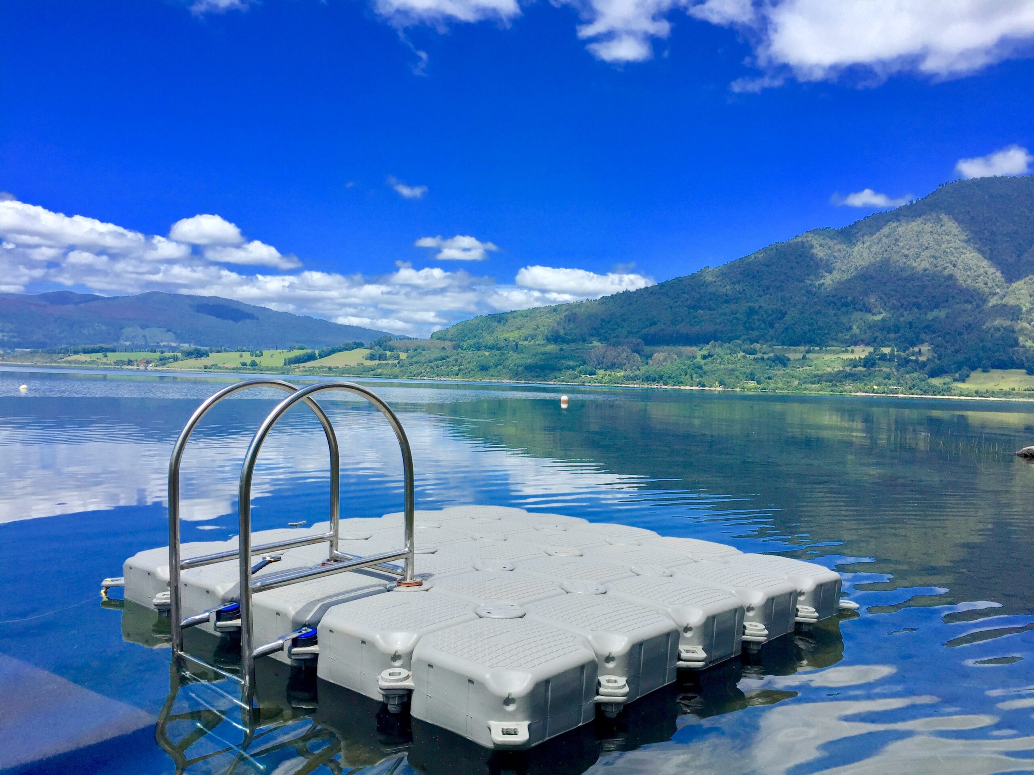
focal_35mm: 29
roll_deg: -1.8
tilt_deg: +0.3
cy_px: 388
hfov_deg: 61.7
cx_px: 517
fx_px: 866
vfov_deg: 48.2
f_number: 2.2
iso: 32
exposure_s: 1/2083
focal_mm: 4.15
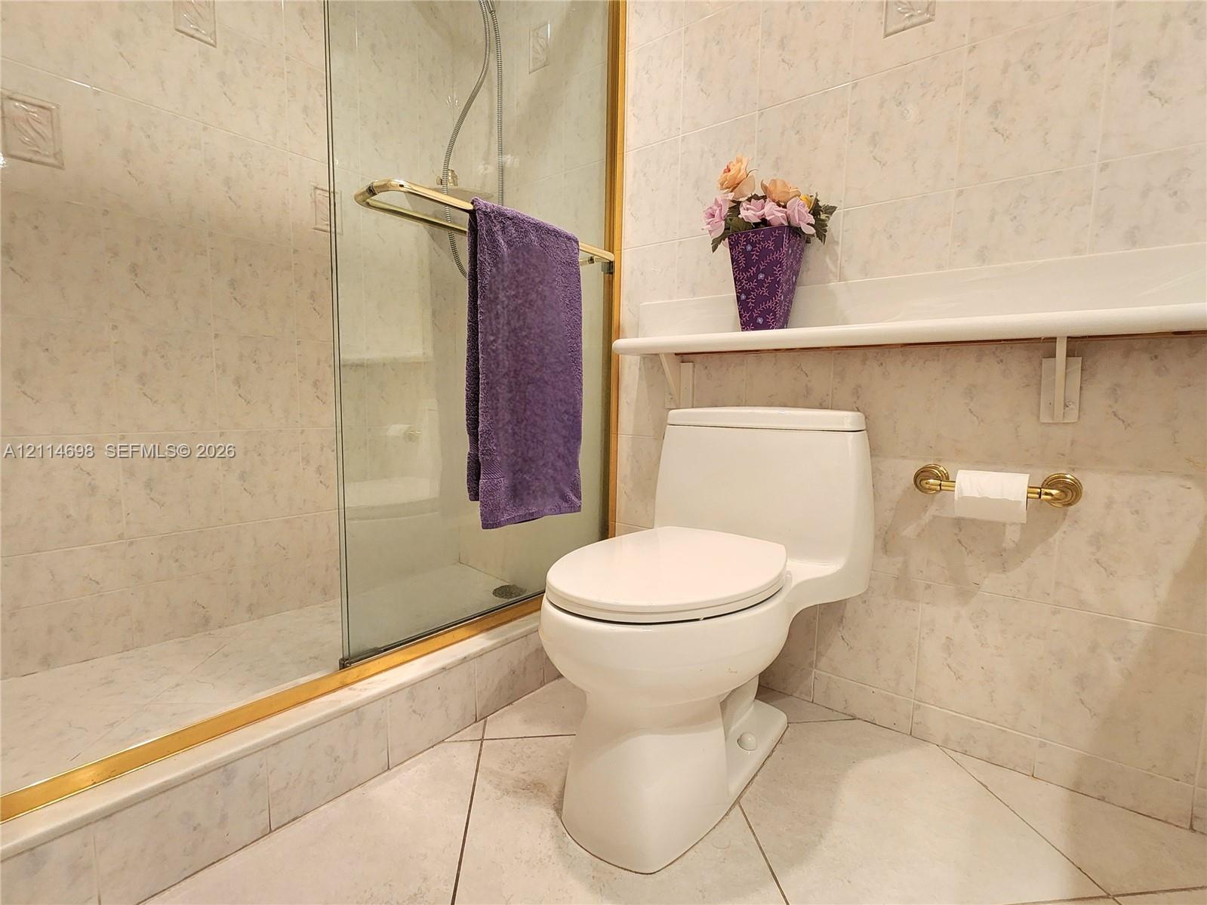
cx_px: 604
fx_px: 453
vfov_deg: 89.9
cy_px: 452
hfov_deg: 106.2
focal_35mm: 13
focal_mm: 2.2
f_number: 2.2
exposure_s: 1/60.2
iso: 400
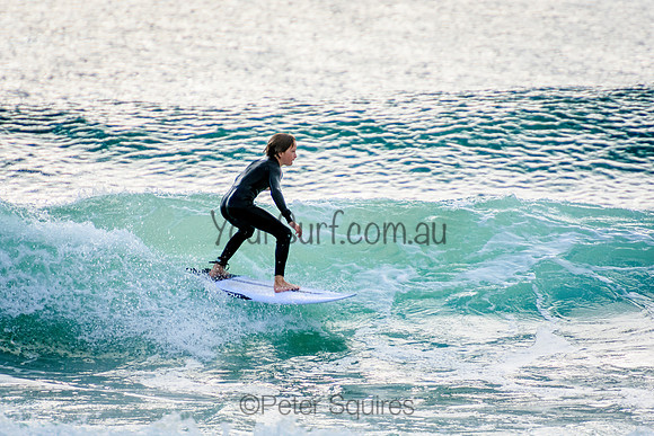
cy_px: 218
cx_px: 327
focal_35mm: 600
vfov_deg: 2.3
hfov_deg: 3.4
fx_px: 10902
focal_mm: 400
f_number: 5.6
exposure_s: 1/2000
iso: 450
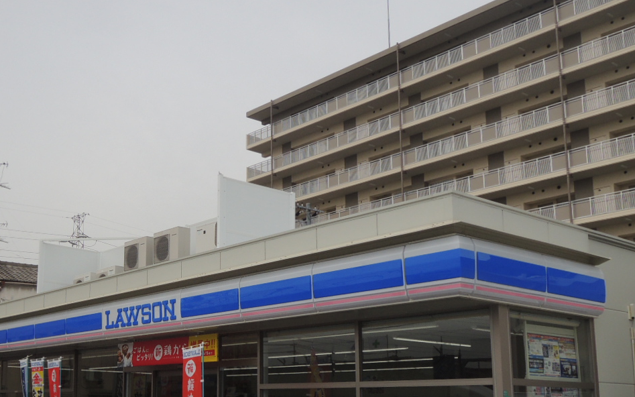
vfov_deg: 29.5
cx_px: 164
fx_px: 744
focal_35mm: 43
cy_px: 281
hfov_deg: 44.8
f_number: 3.5
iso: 100
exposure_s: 1/1600
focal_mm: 4.3
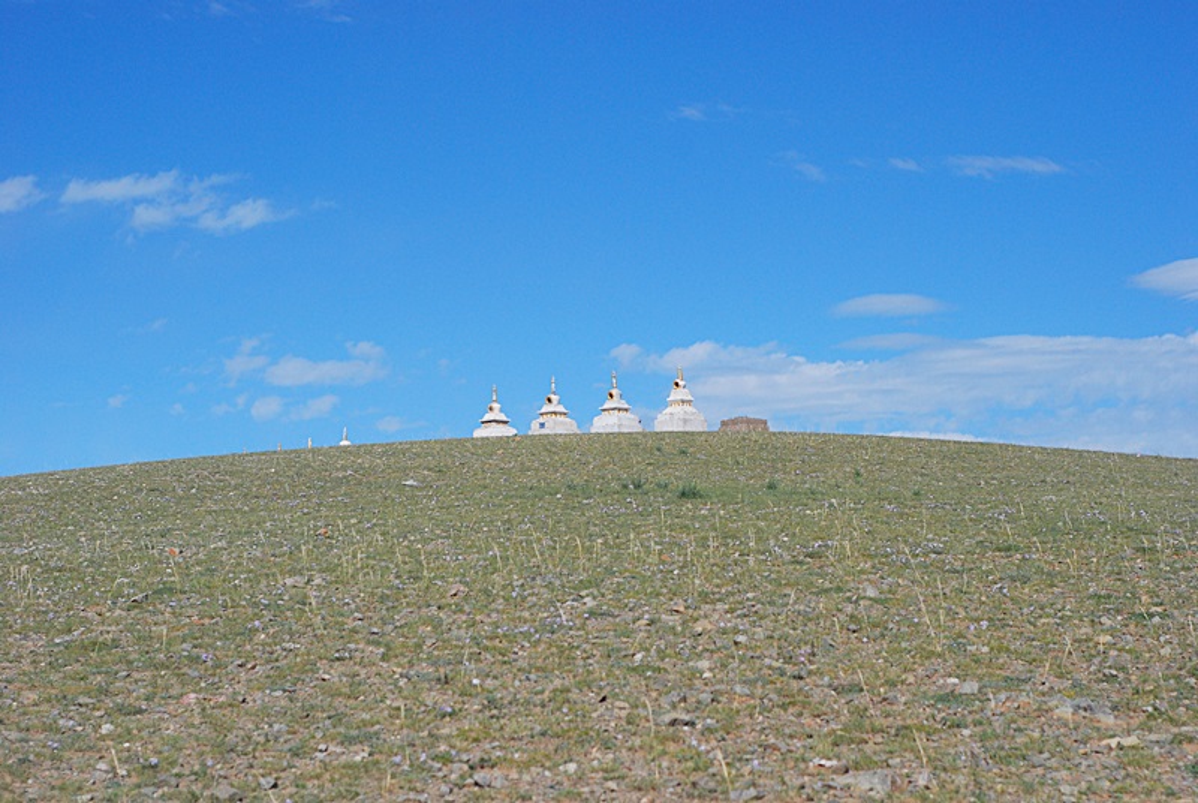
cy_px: 402
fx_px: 2499
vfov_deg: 18.2
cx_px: 599
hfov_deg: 27.0
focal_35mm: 75
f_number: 5.6
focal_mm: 50
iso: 400
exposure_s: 1/4000
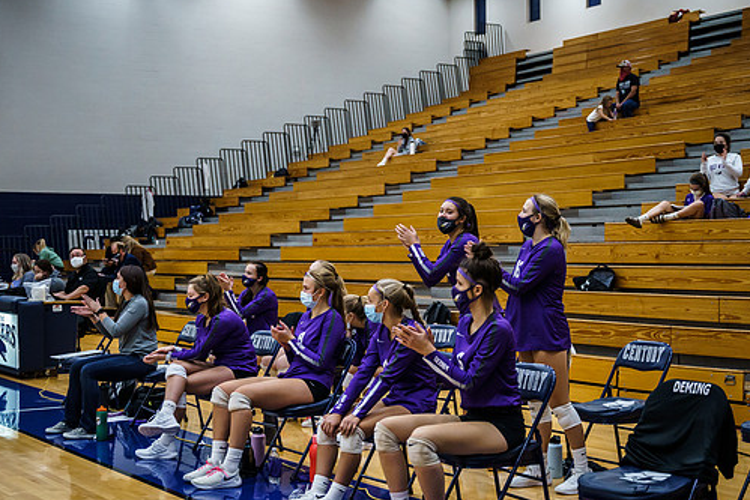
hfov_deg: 35.6
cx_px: 413
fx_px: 1167
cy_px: 261
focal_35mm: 56
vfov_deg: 24.2
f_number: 2.8
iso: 6400
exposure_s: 1/800
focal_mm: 44.6
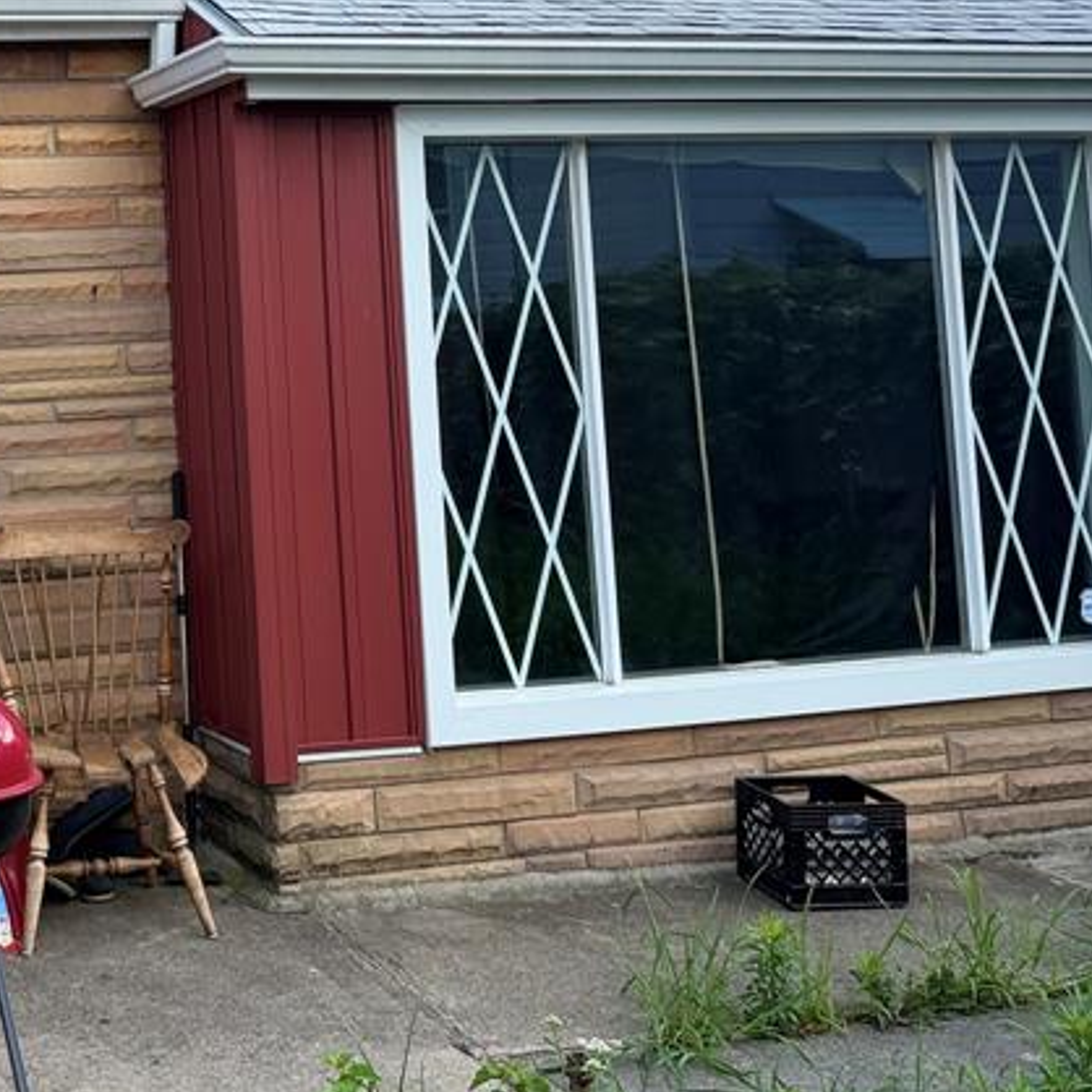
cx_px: 5
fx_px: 1856
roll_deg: +3.1
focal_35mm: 52
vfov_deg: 31.8
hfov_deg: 30.5
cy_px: 199
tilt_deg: +4.5
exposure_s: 1/2053
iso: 100
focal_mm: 6.76
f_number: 1.78
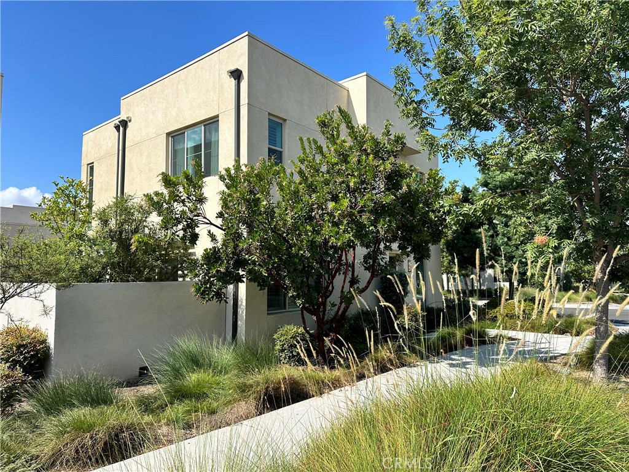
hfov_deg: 71.6
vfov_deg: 56.8
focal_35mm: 24
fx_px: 436
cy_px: 236
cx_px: 314
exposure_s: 1/3472
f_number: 1.78
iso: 80
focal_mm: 6.86
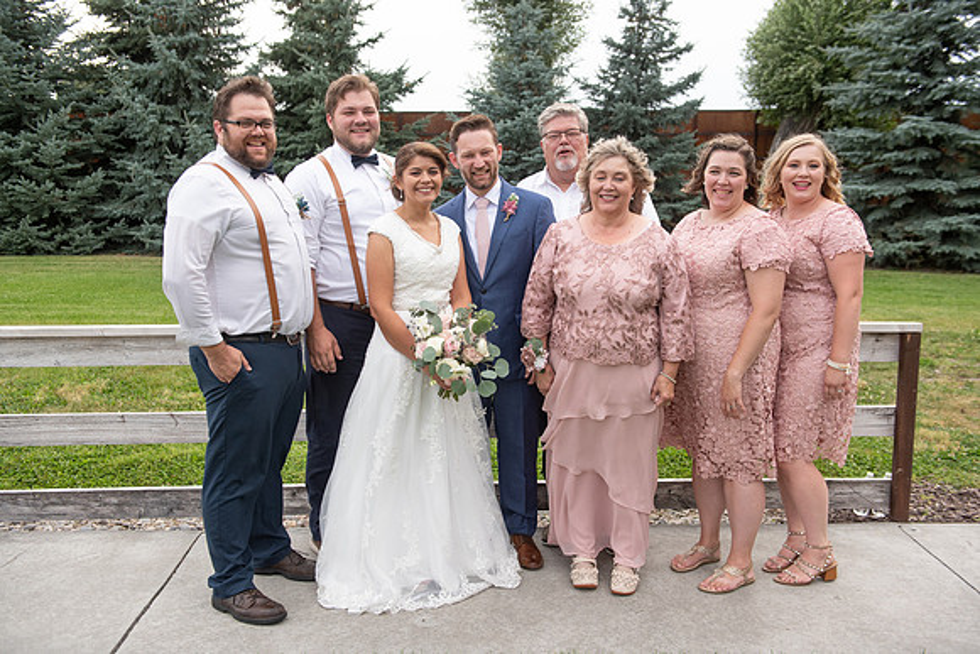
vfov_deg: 38.9
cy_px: 327
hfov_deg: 55.8
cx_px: 490
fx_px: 926
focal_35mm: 34
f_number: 5
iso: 500
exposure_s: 1/640
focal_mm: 34
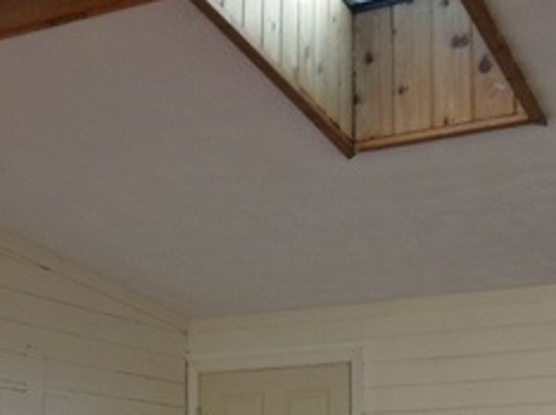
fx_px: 1187
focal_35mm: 74
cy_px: 534
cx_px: 138
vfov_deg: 18.5
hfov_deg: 26.0
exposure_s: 1/45
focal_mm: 4.9
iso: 80
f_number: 3.3
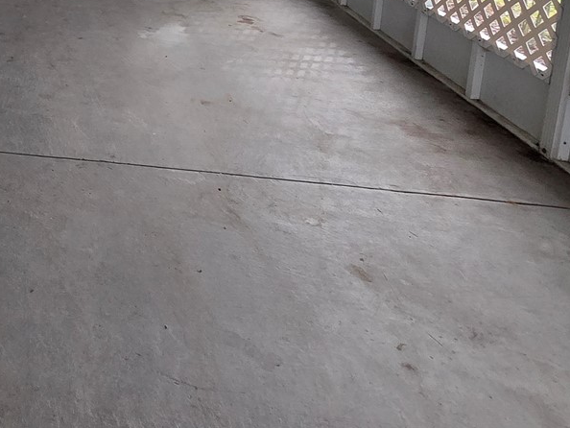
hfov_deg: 42.6
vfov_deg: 33.3
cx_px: -40
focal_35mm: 35
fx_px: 577
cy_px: -83
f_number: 2.2
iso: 200
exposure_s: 1/359
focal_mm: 2.2
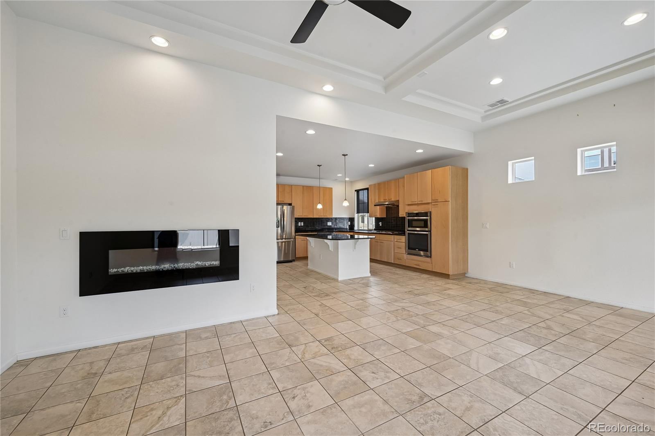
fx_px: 255
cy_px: 218
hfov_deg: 104.3
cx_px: 328
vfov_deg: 81.2
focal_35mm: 14
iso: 400
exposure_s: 1/25
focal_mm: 14
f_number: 10
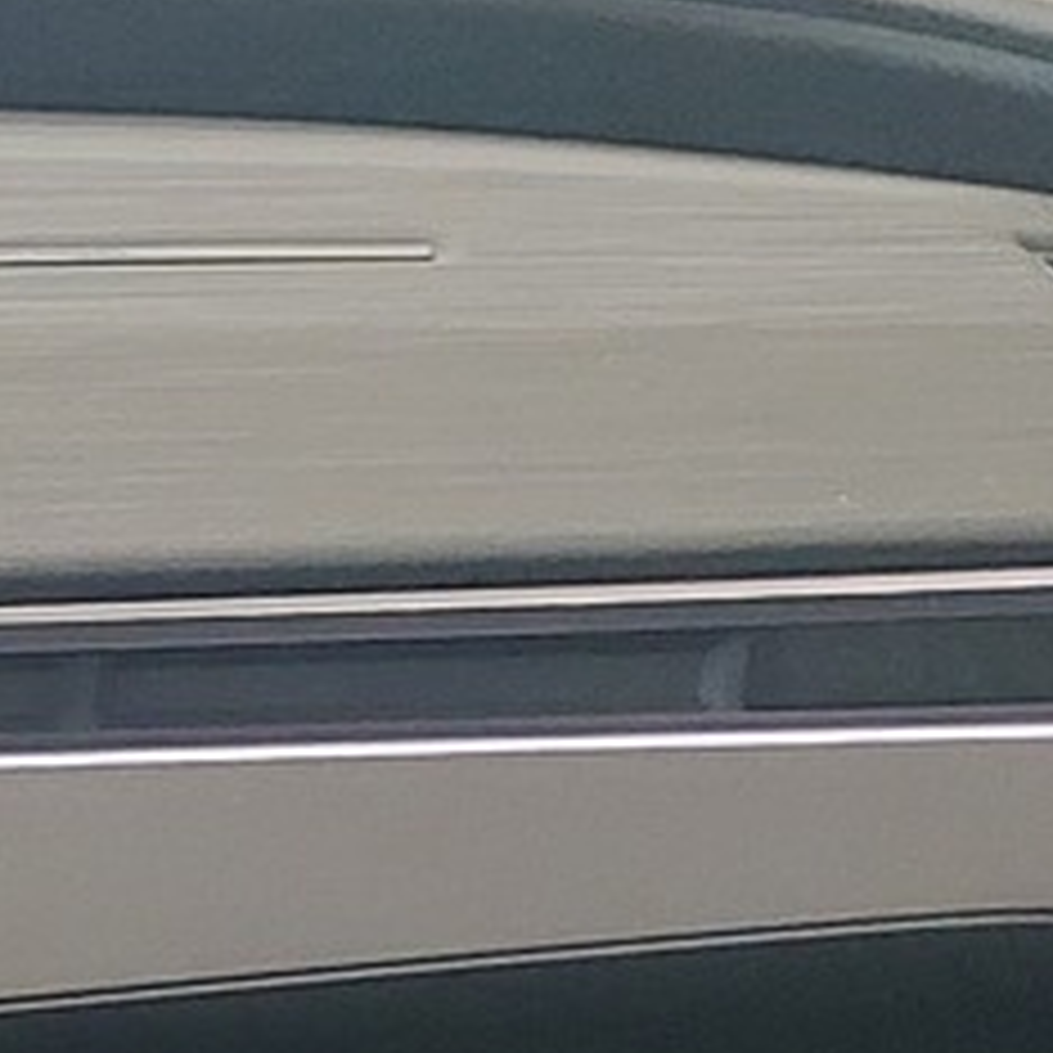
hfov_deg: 10.7
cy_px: 1966
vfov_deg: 11.7
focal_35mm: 136
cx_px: -1566
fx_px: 4681
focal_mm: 5.23
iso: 1250
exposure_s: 1/25
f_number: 1.8
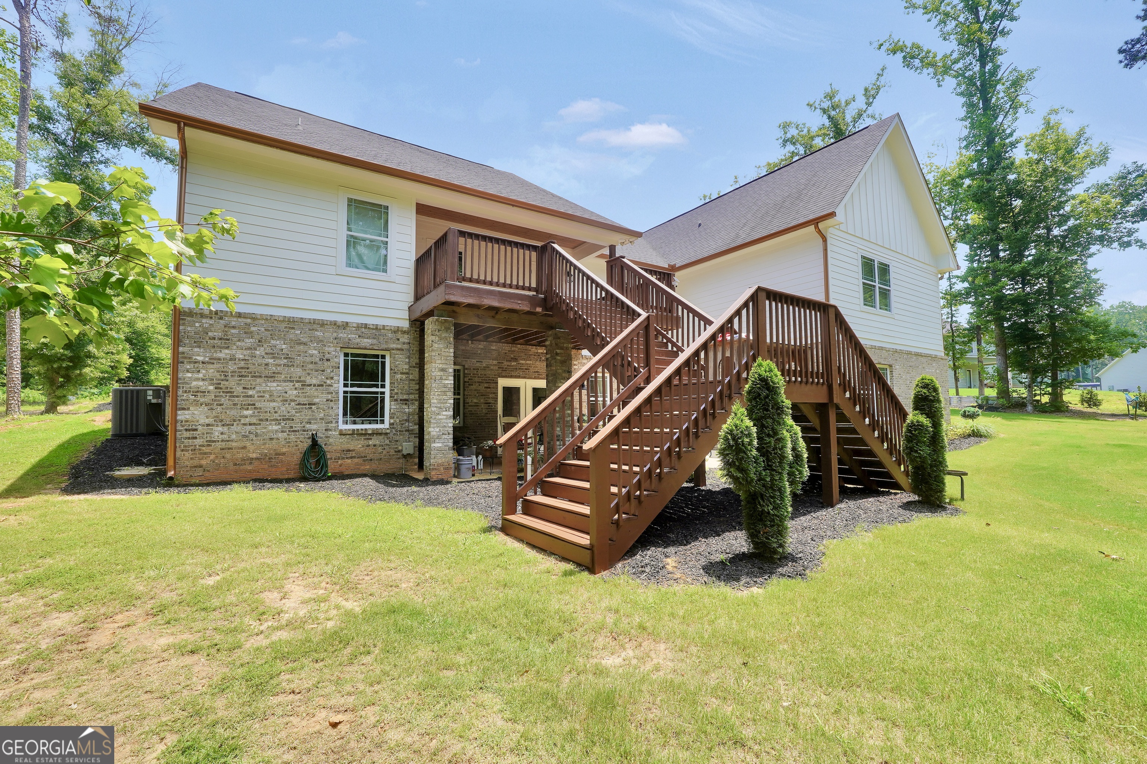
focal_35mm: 15
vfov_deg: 77.3
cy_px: 382
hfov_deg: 100.4
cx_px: 574
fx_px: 478
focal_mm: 10
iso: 100
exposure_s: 1/125
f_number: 8
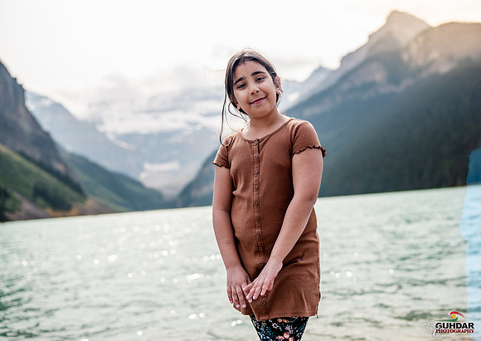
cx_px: 276
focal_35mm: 39
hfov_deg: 48.1
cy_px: 157
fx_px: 537
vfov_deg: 35.2
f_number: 2
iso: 200
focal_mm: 35
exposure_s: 1/4000
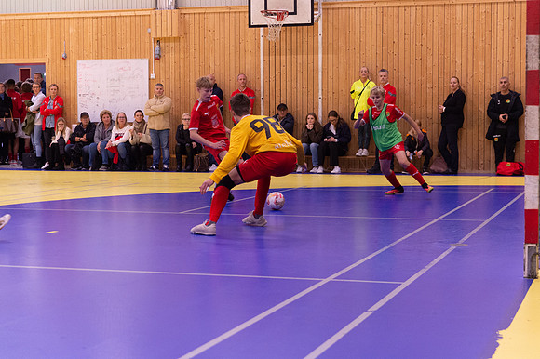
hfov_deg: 27.9
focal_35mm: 72
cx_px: 270
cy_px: 180
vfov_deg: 18.8
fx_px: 1087
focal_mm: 70
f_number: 3.2
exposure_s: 1/400
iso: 4000
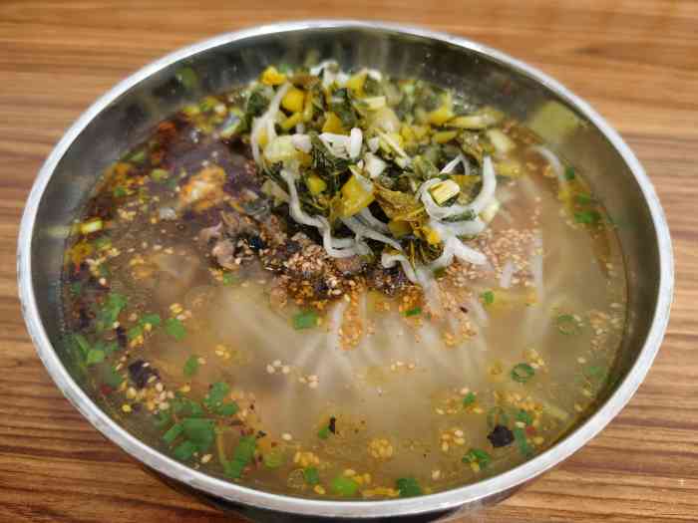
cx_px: 349
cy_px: 262
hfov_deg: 65.3
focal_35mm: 27
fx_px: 544
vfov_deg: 51.4
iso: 125
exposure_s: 1/50
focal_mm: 5.56
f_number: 1.6
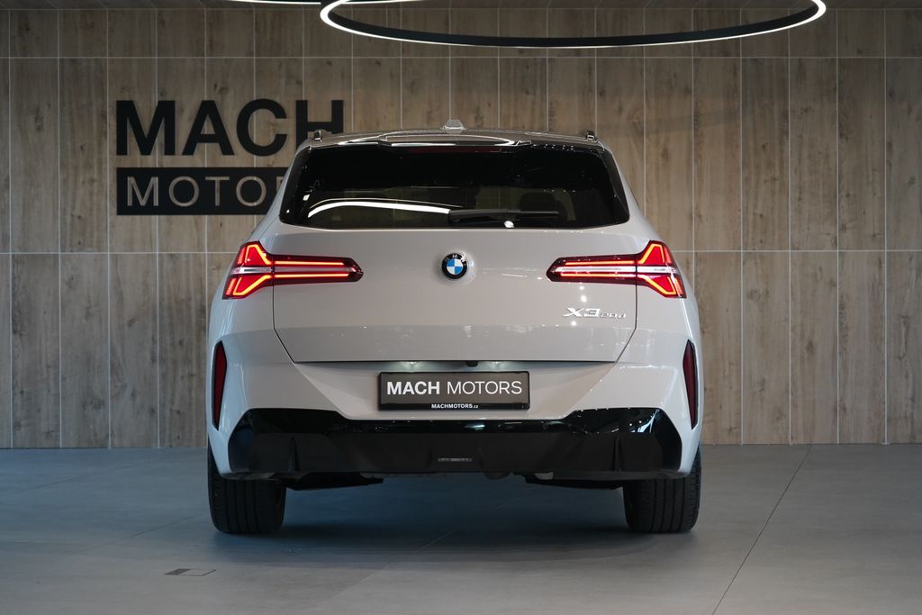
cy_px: 308
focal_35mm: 70
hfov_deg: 28.8
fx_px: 1793
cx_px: 461
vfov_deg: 19.5
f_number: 5.6
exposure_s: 1/160
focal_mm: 70
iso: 2500
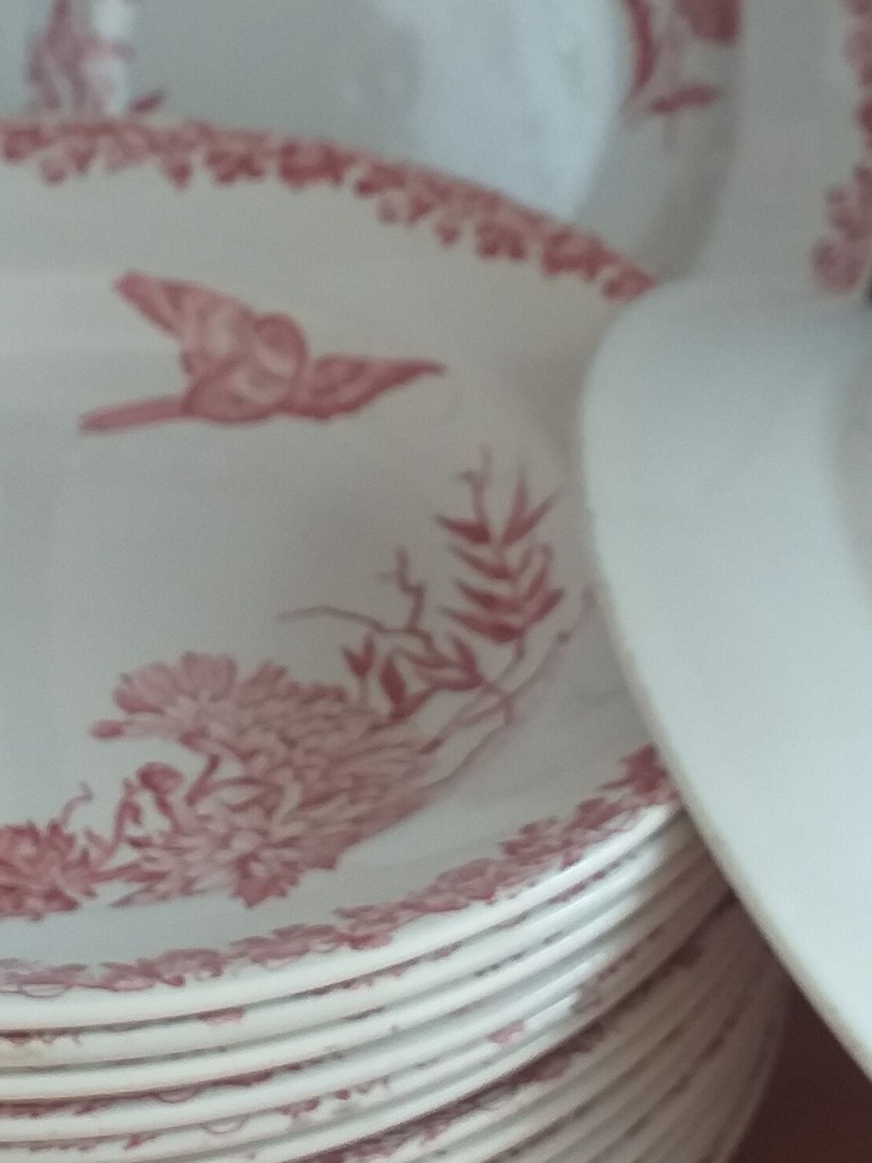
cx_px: 444
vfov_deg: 26.6
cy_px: 459
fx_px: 2451
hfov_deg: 20.2
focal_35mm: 73
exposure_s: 1/50
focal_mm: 3.6
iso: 80
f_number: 1.9
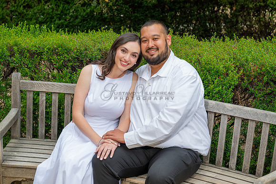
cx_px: 138
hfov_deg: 28.8
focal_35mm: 70
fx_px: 537
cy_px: 92
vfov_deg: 19.5
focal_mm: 70
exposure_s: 1/200
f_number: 5.6
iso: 200
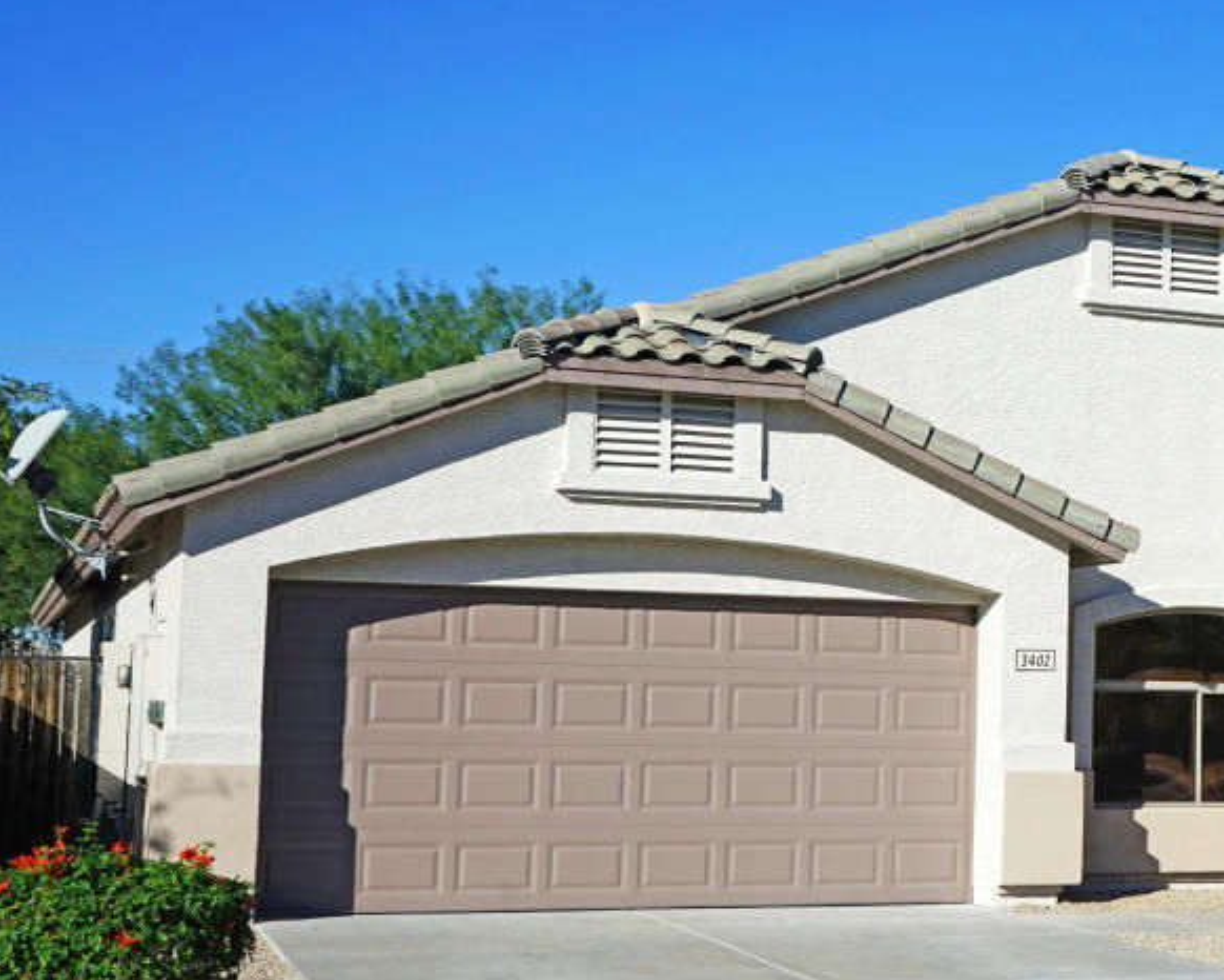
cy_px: 515
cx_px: 1108
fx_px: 2355
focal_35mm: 65
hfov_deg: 28.0
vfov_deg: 23.5
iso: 100
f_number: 11
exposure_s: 1/250
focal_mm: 35
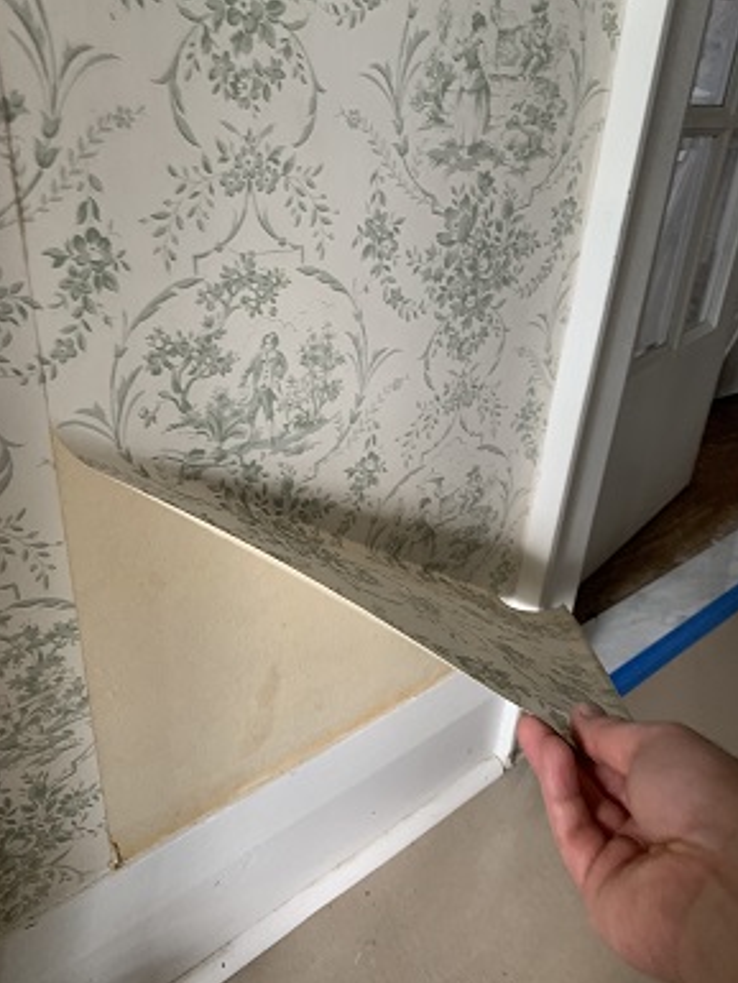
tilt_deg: -24.9
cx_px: 370
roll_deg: -3.3
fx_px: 767
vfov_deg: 65.3
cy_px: 480
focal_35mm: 27
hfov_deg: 51.4
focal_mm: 4.25
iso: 200
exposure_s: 1/60
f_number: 1.8
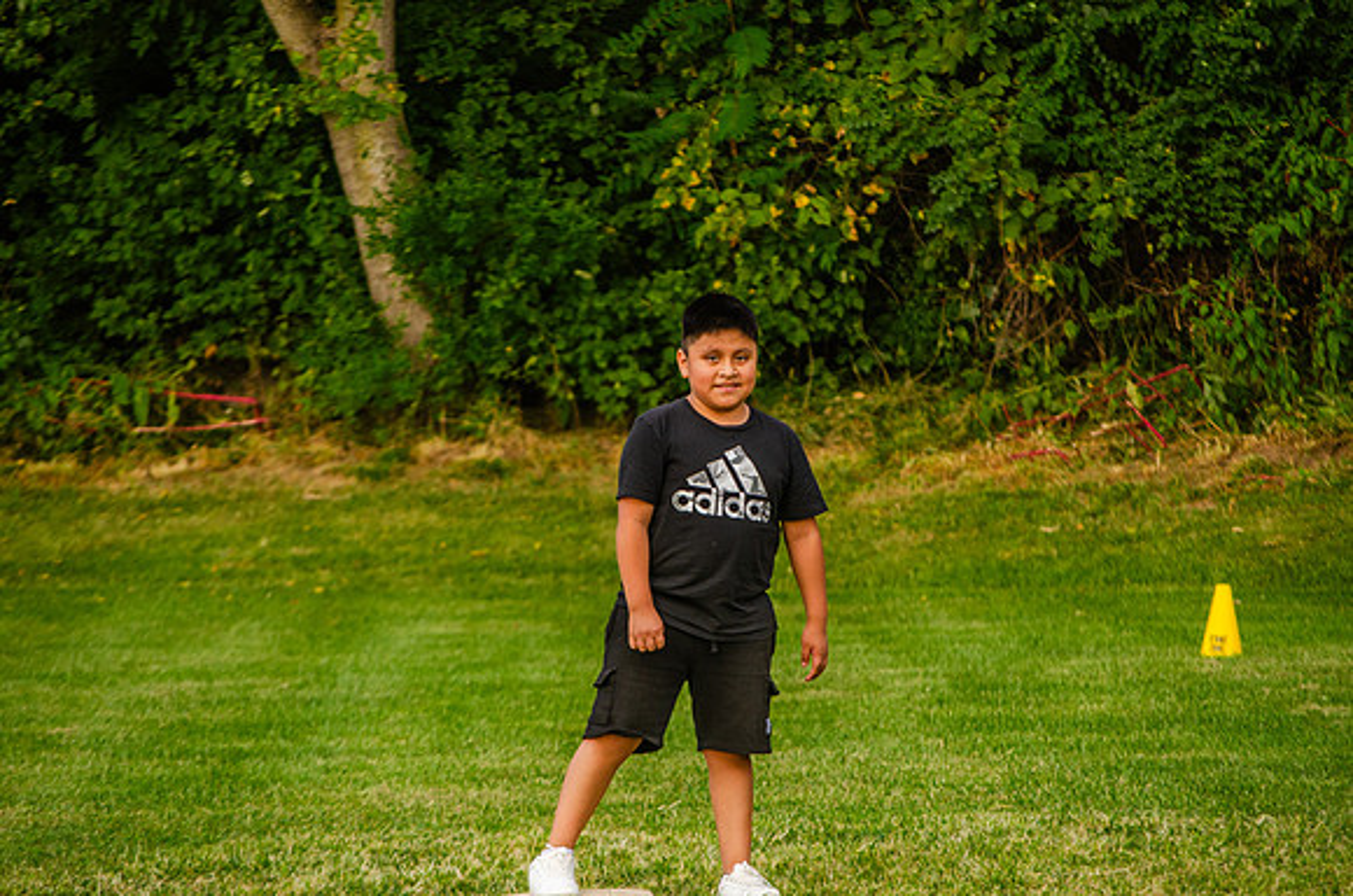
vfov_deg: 6.8
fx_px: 7594
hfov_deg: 10.2
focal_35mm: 202
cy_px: 448
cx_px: 676
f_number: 5.6
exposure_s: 1/500
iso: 360
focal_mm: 135
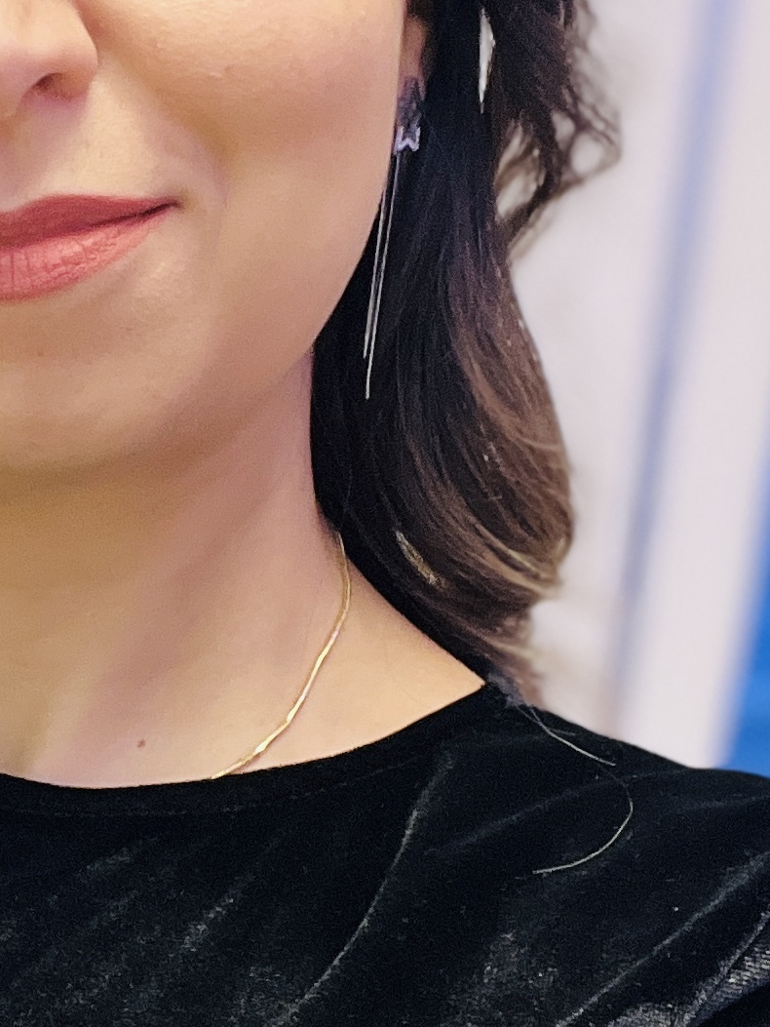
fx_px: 2432
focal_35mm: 82
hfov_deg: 17.6
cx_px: 14
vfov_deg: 23.8
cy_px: 554
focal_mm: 2.71
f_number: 2.2
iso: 125
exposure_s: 1/41
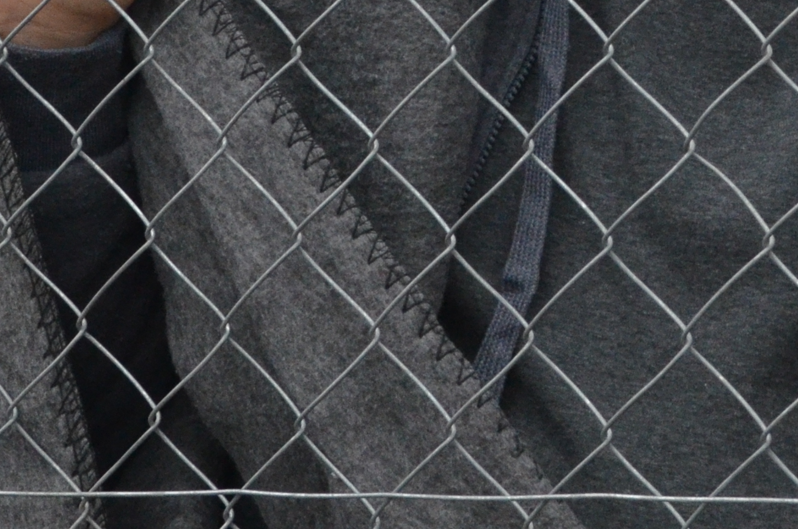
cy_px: -35
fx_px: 5508
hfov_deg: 8.2
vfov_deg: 5.5
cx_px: 818
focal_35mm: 249
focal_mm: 44
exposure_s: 1/400
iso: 1600
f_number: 10
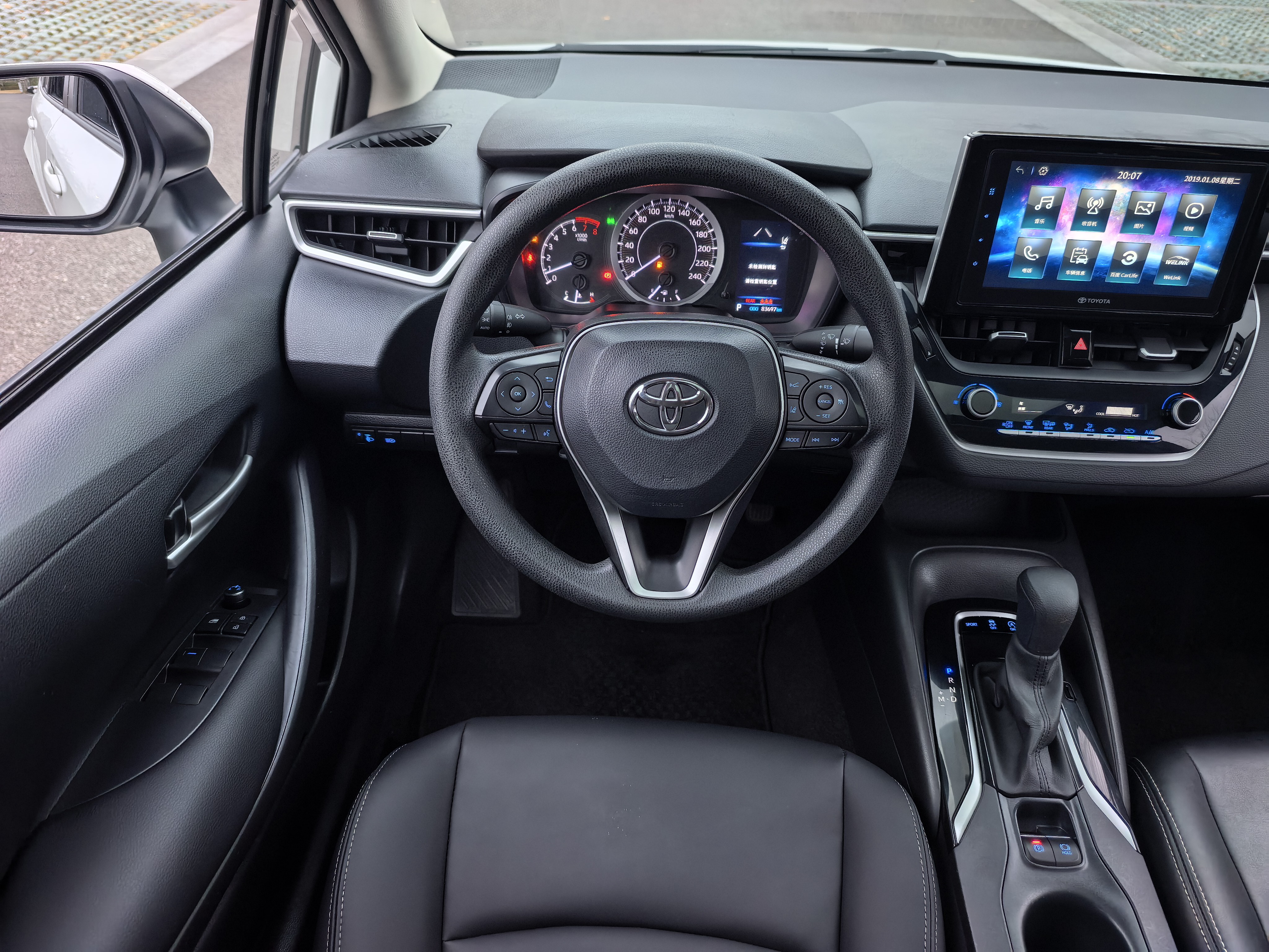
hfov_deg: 71.6
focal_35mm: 24
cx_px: 634
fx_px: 880
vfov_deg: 56.8
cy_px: 476
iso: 640
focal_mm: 6.98
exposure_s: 1/100
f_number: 1.4
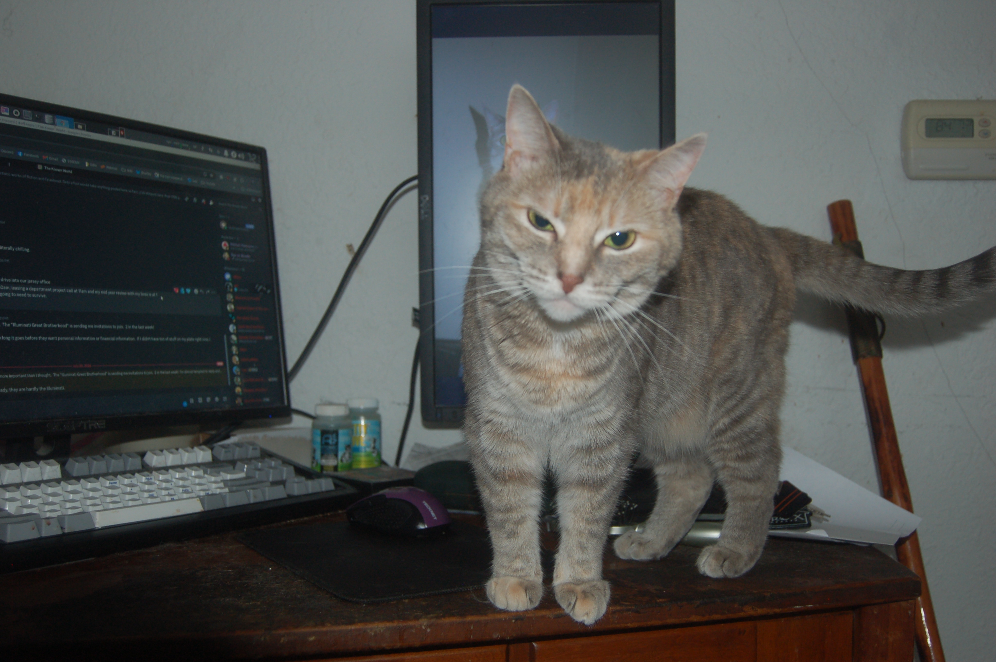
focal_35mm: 34
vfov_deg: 38.3
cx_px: 498
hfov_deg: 55.1
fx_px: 954
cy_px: 331
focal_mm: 23
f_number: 3.8
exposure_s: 1/60
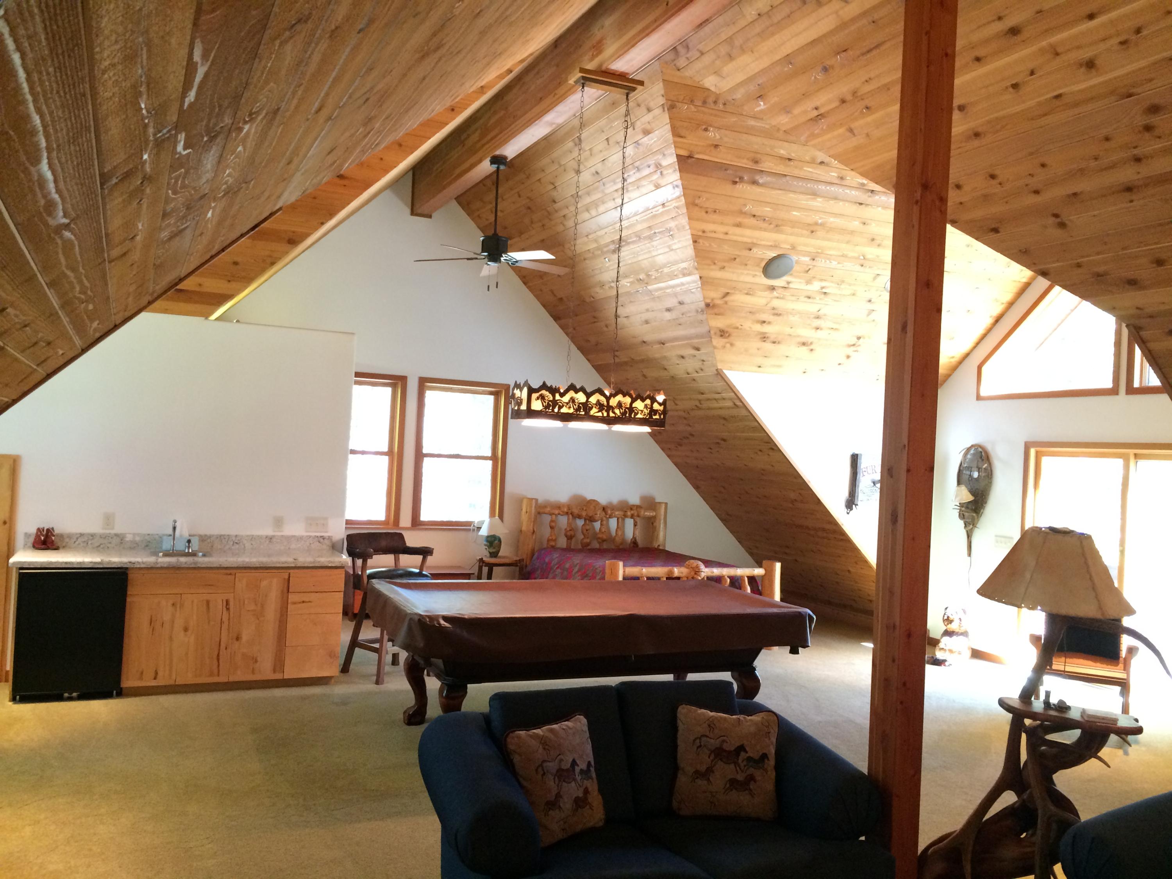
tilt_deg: +2.4
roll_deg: -3.4
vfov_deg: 48.2
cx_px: 586
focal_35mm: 29
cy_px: 440
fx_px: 982
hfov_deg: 61.7
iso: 200
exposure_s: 1/30
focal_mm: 4.15
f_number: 2.2
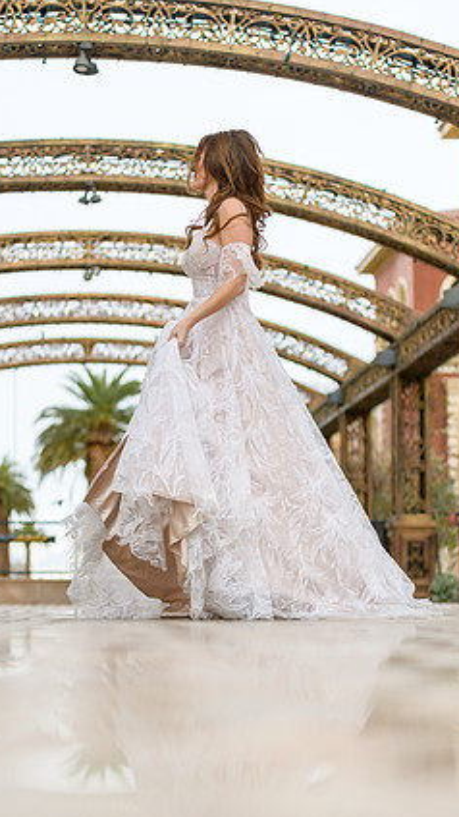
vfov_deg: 27.2
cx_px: 214
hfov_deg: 15.5
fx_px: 1687
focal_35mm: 78
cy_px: 413
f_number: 2.8
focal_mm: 70
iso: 400
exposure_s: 1/3200
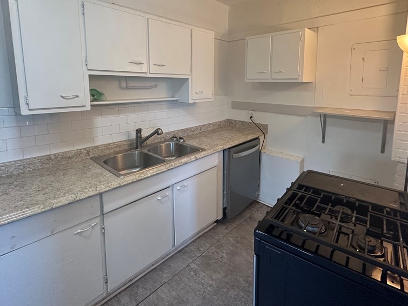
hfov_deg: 84.6
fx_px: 224
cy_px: 112
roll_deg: -0.8
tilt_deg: -8.1
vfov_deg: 67.5
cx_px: 216
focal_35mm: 19
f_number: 2.2
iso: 320
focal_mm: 2.22
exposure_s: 1/120
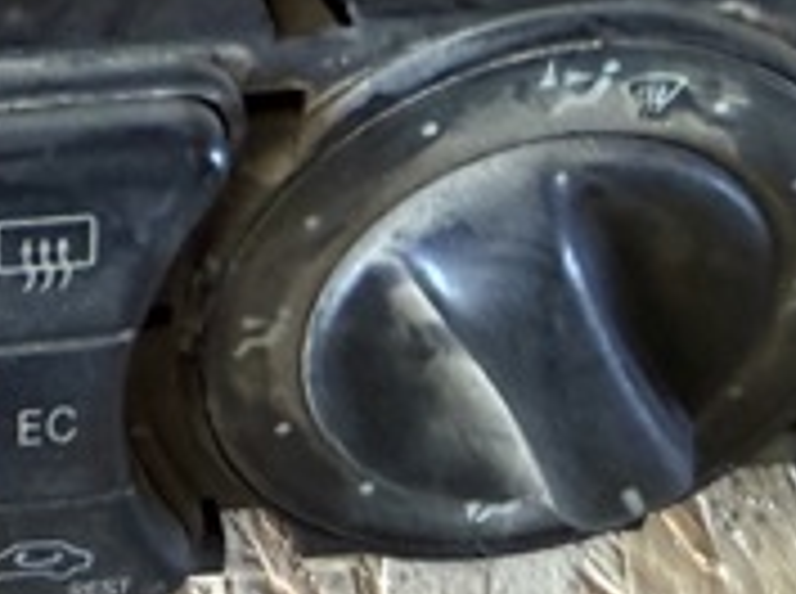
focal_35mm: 87
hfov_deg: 21.5
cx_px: -49
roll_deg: +1.1
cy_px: 133
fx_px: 1997
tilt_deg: -43.9
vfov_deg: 16.8
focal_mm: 2.22
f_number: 2.2
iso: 640
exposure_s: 1/60
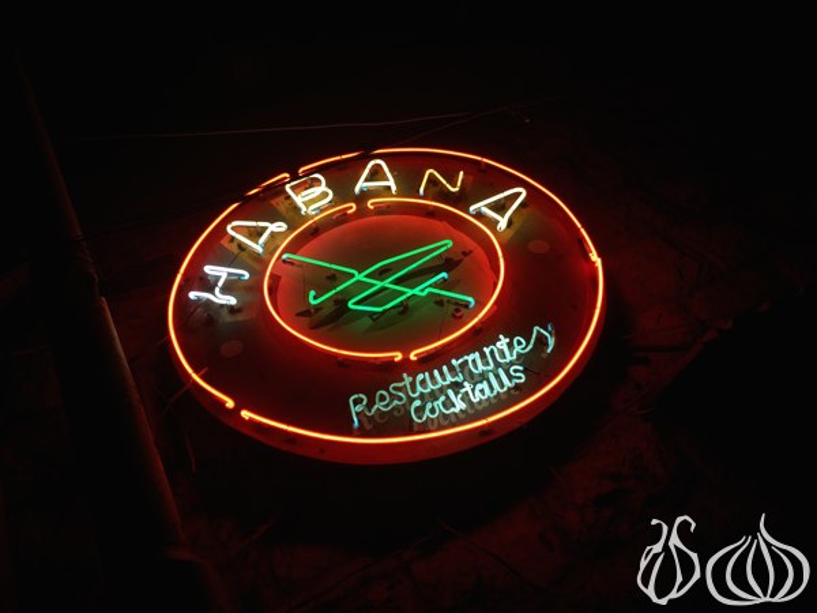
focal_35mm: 30
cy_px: 306
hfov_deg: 60.0
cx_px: 408
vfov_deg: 46.8
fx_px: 708
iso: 50
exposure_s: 1/120
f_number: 2.2
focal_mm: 4.12
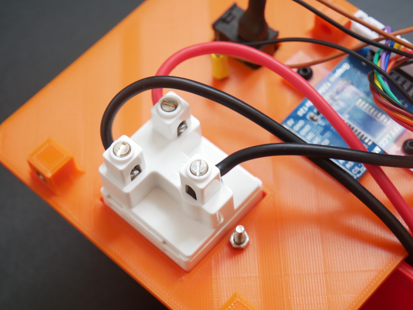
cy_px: 155
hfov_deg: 25.0
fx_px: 931
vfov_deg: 18.9
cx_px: 206
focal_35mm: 78
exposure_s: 1/200
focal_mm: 39
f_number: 5.4
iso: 800
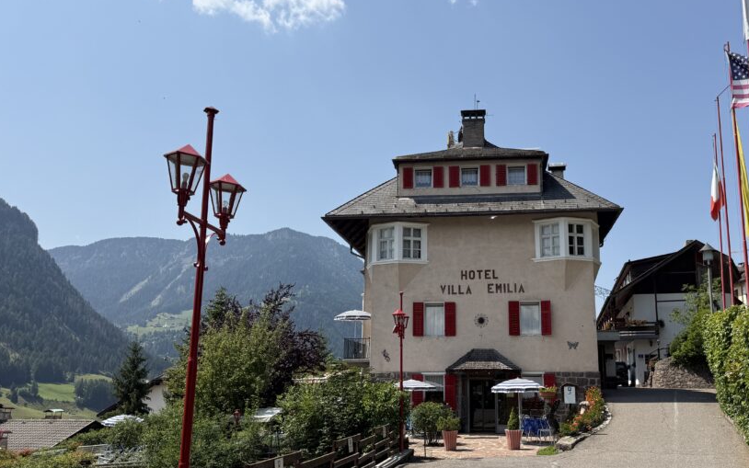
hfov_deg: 59.1
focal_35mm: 32
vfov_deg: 39.4
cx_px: 451
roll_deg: +0.4
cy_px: 268
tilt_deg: +12.0
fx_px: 653
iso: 80
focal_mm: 6.76
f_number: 1.78
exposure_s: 1/5319
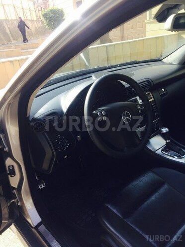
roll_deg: +6.9
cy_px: 124
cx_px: 92
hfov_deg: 48.2
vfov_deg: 61.7
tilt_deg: -22.2
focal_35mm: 29
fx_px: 207
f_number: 2.2
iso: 32
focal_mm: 4.15
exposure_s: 1/311
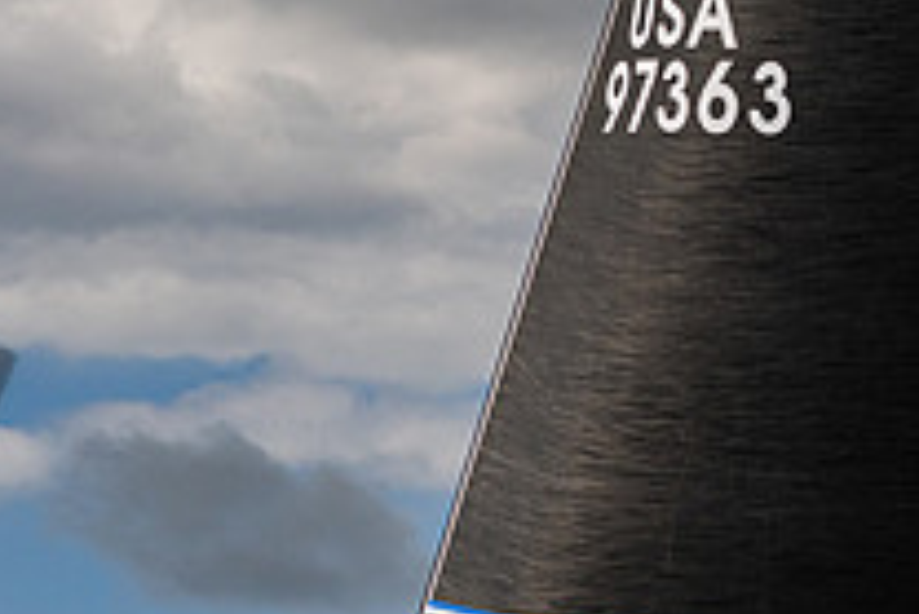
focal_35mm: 283
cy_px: 850
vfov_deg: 4.8
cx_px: 57
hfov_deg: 7.3
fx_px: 7229
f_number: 5.6
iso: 400
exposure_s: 1/5000
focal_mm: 100
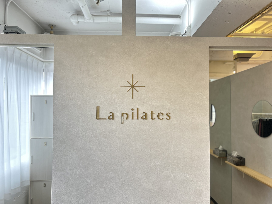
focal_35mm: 26
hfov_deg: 67.3
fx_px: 204
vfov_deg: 53.1
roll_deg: -0.1
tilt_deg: +2.2
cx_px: 136
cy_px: 102
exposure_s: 1/100
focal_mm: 5.7
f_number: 1.5
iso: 80
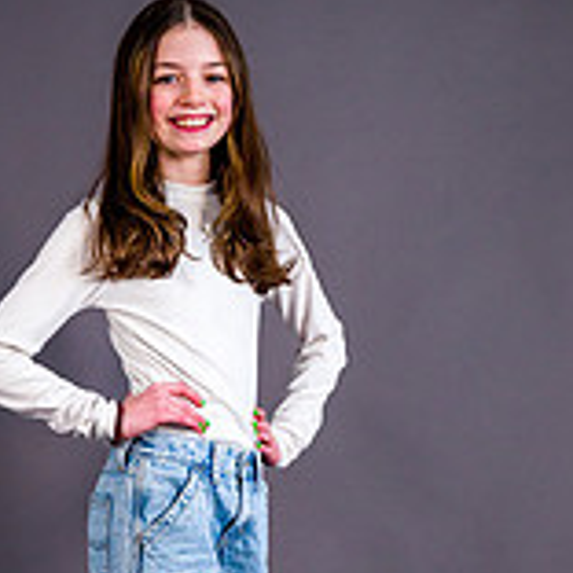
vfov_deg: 17.5
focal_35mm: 98
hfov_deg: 17.7
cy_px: 518
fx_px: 1835
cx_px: 160
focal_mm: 40
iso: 1000
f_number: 3.5
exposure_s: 1/200
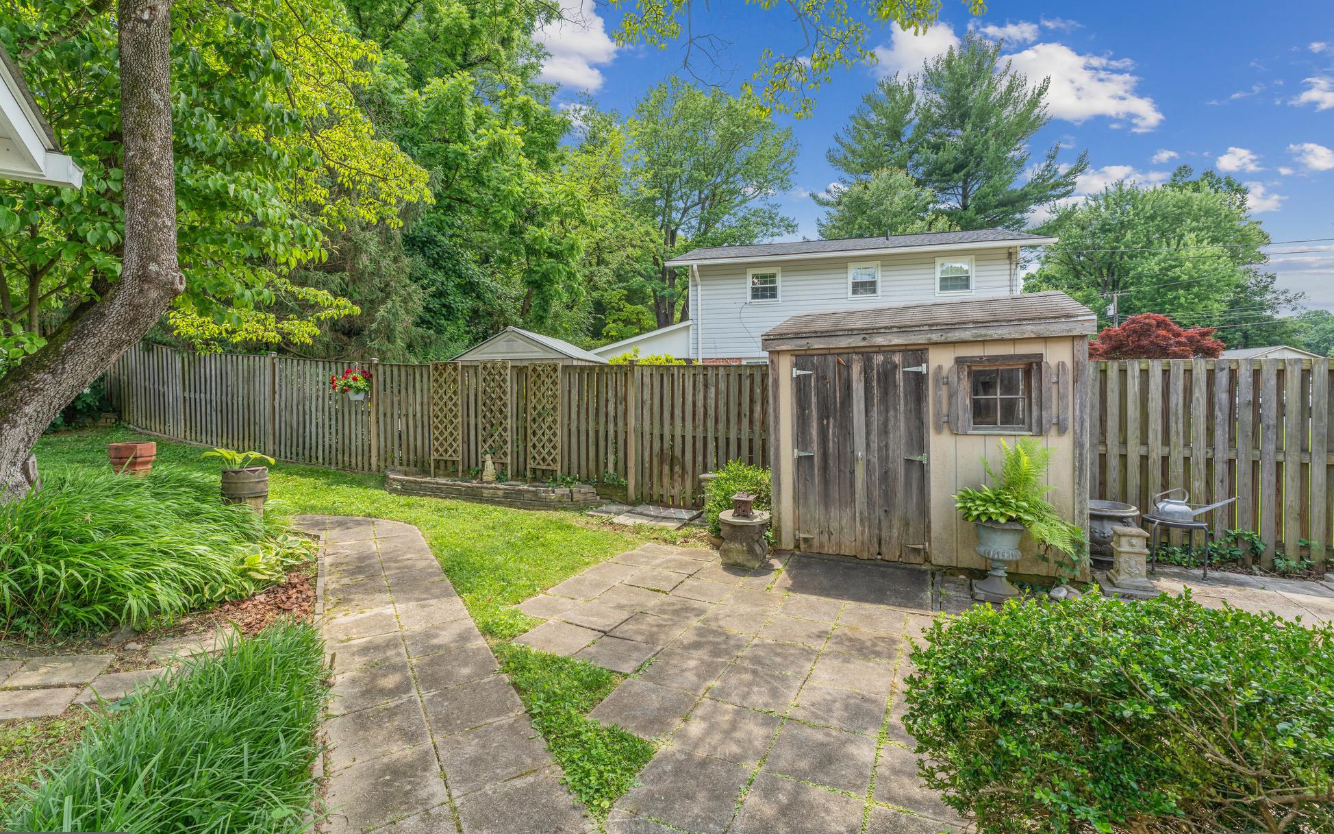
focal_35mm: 15
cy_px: 414
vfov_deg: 74.8
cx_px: 679
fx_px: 545
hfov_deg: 101.5
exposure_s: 1/90
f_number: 8
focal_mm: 14
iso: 200
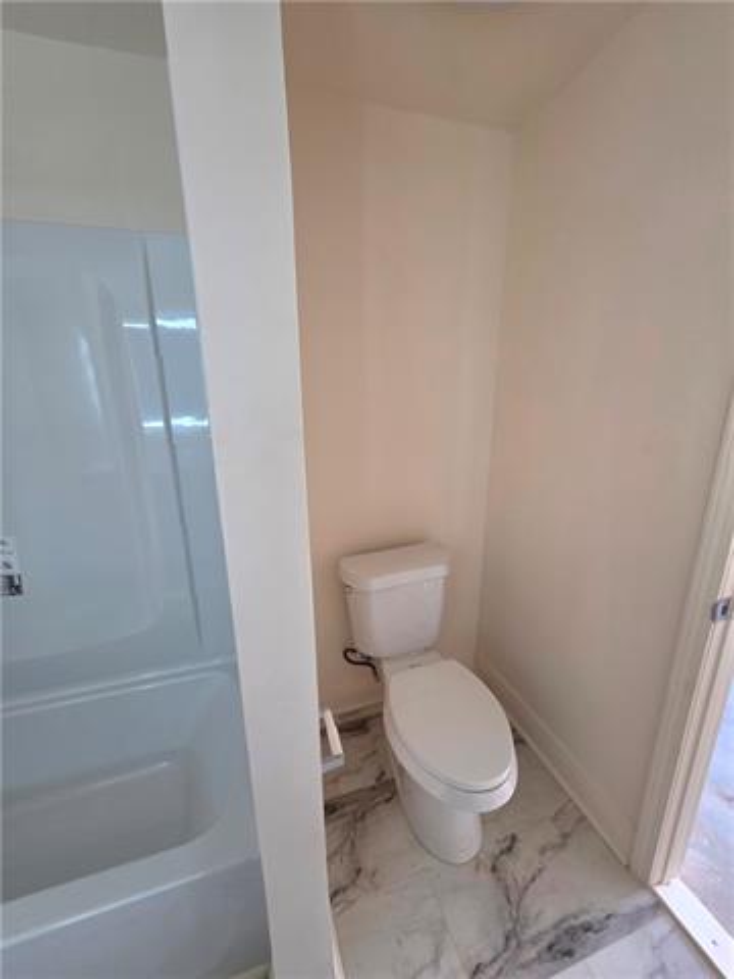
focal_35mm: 13
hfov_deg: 89.9
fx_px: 368
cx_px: 367
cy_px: 490
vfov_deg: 106.2
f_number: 1.9
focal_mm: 2.2
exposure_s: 1/60.2
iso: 160
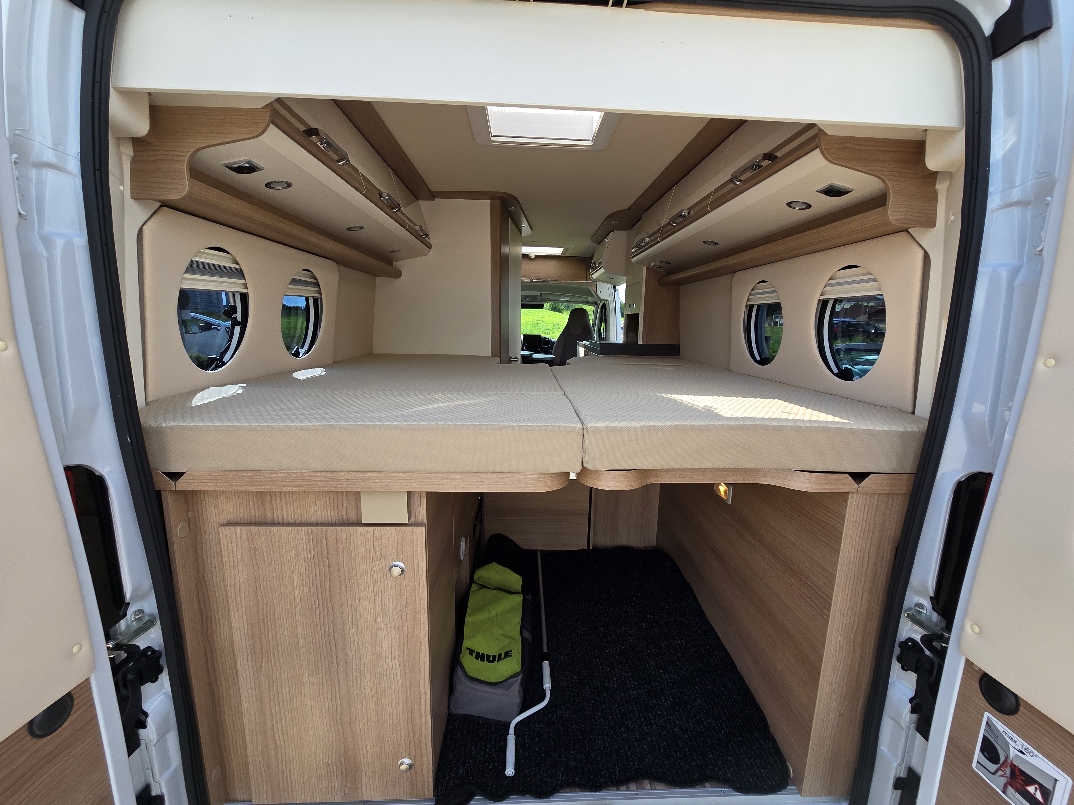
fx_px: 403
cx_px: 537
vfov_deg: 89.9
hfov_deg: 106.2
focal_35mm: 13
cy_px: 402
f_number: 2.2
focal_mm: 2.2
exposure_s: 1/559
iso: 50
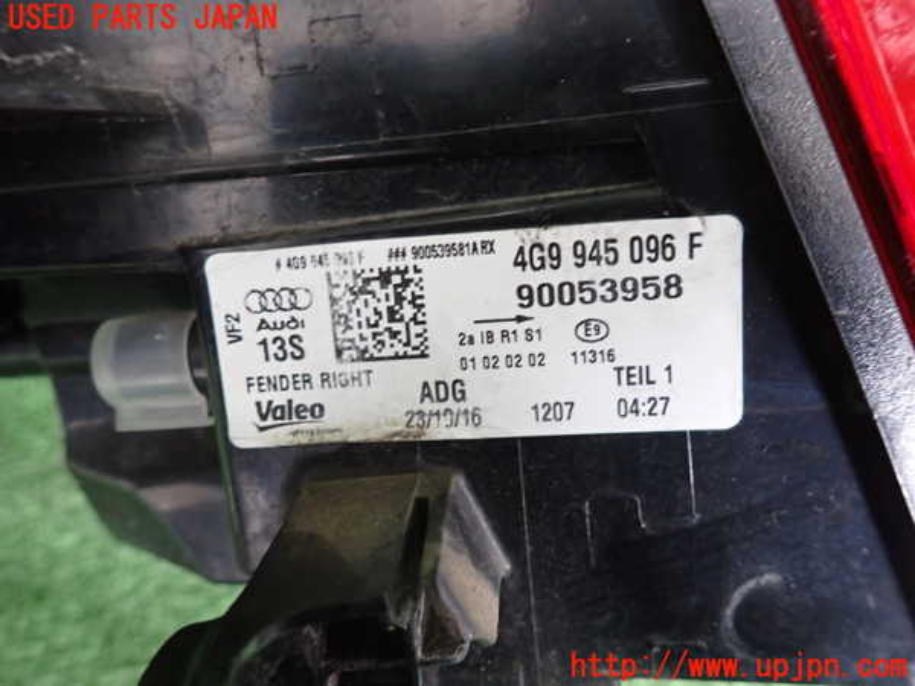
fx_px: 661
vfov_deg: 54.9
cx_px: 458
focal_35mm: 25
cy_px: 343
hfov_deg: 69.4
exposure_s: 1/30
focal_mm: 4.5
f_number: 2
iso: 500
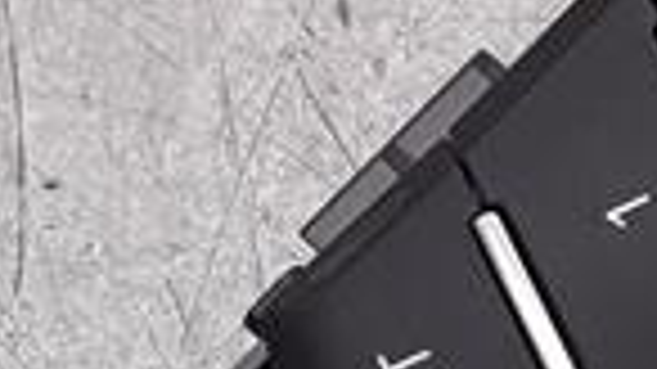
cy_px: 171
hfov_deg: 15.8
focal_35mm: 134
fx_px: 2334
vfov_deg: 9.0
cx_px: 608
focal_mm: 2.91
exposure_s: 1/138
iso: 100
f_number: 1.9
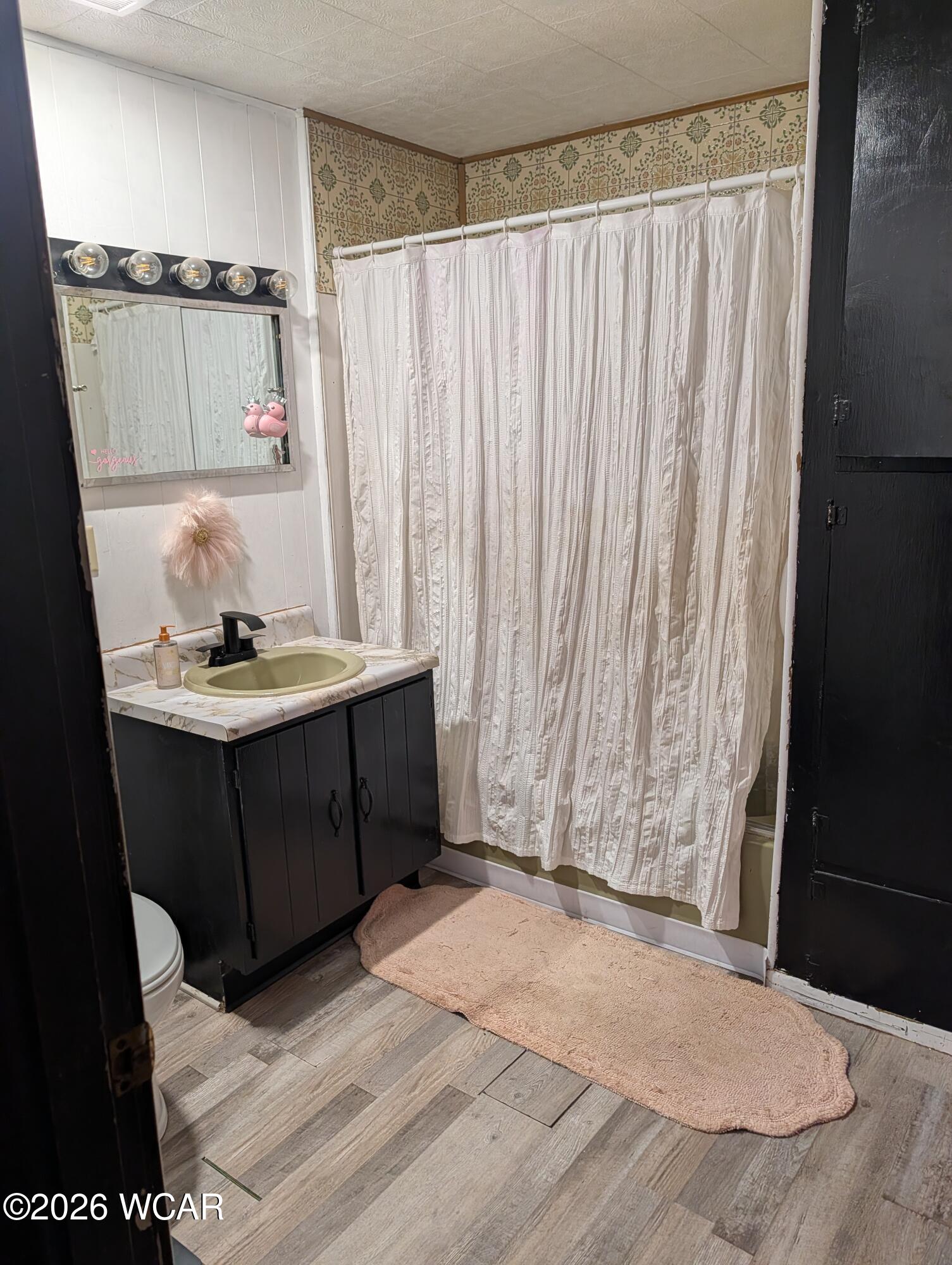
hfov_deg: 56.9
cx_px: 476
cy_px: 632
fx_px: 878
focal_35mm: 24
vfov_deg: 71.5
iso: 348
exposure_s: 1/120
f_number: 1.68
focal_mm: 6.9
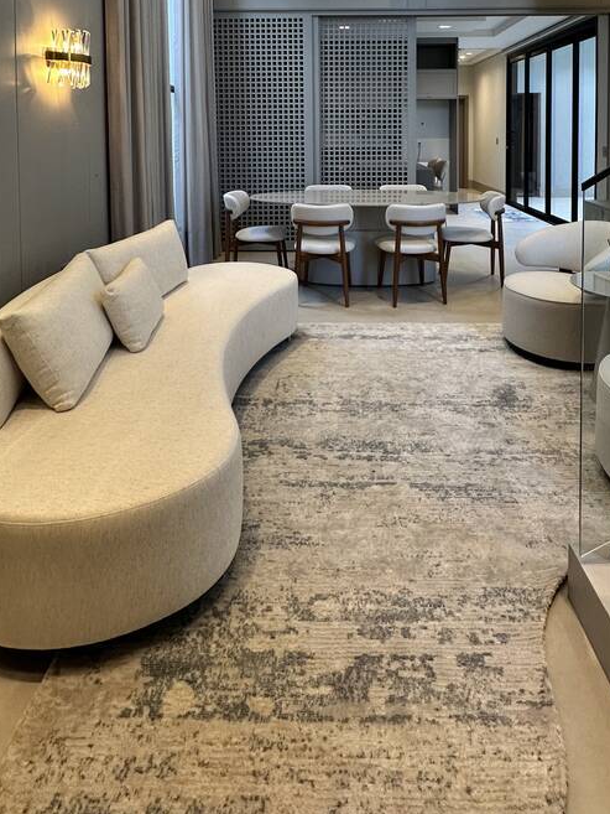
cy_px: 147
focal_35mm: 23
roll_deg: -0.1
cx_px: 334
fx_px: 540
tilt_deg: +1.3
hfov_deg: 58.8
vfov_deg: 66.2
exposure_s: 1/120
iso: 160
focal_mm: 2.22
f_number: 2.2
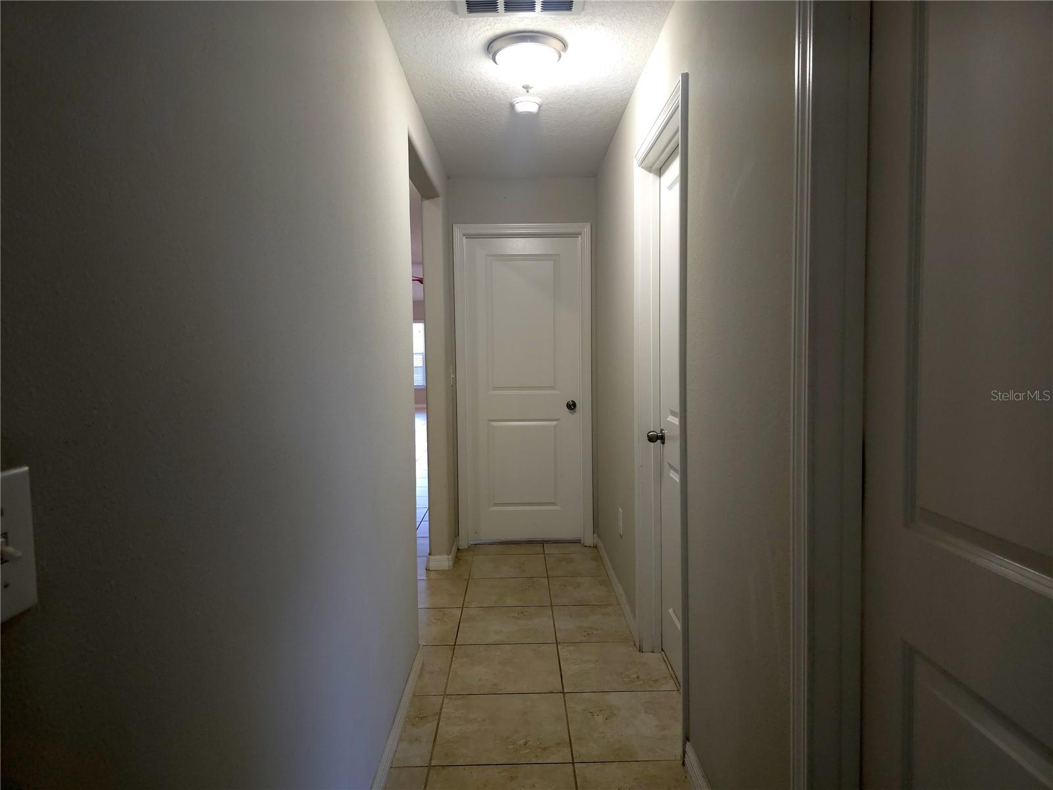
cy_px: 395
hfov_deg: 73.9
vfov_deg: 58.9
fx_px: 700
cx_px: 526
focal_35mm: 23
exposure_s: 1/40
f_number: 1.7
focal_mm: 6.3
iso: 320
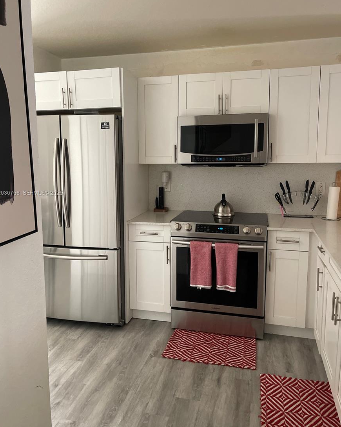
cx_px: 167
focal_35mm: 28
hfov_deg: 51.5
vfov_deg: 62.1
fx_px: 353
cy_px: 193
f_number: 1.6
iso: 400
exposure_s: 1/60
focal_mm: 5.1
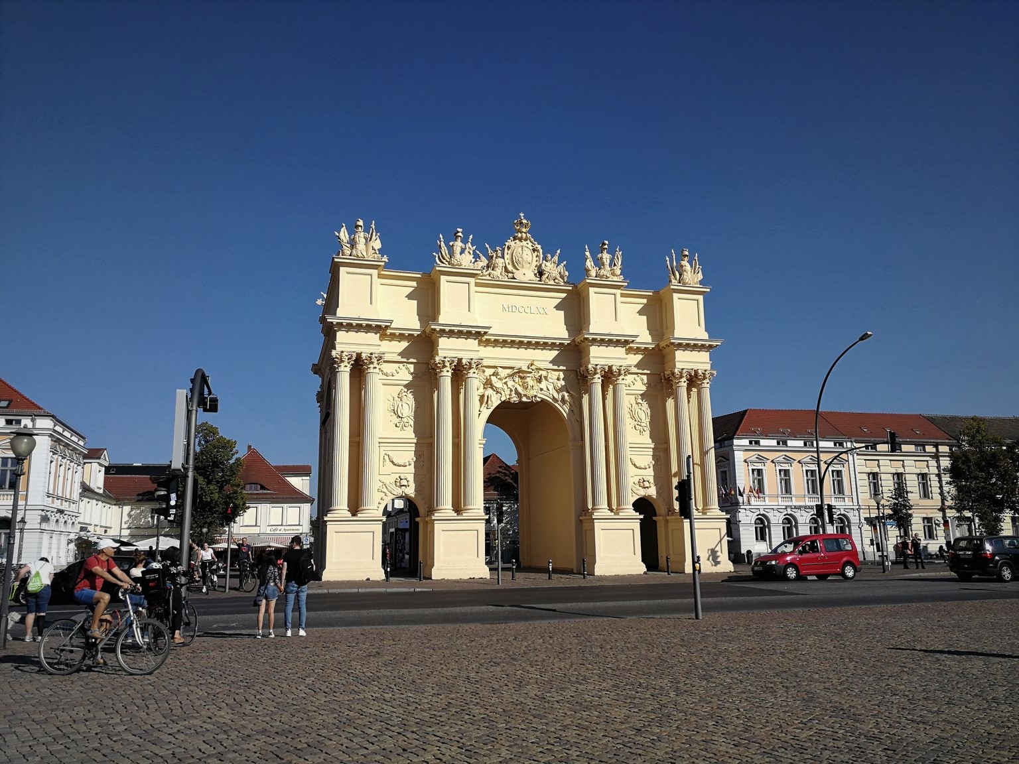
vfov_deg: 51.4
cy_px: 382
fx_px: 795
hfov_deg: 65.3
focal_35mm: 27
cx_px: 510
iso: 50
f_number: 2.2
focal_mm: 3.95
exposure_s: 1/1647
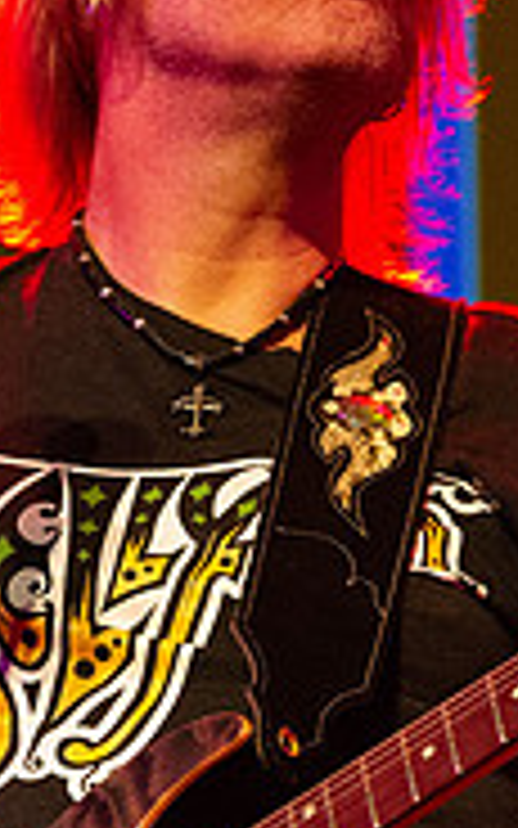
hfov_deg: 2.6
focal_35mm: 509
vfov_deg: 4.1
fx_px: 11497
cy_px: 544
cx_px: -12
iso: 8000
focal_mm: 140
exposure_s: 1/160
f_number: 7.1
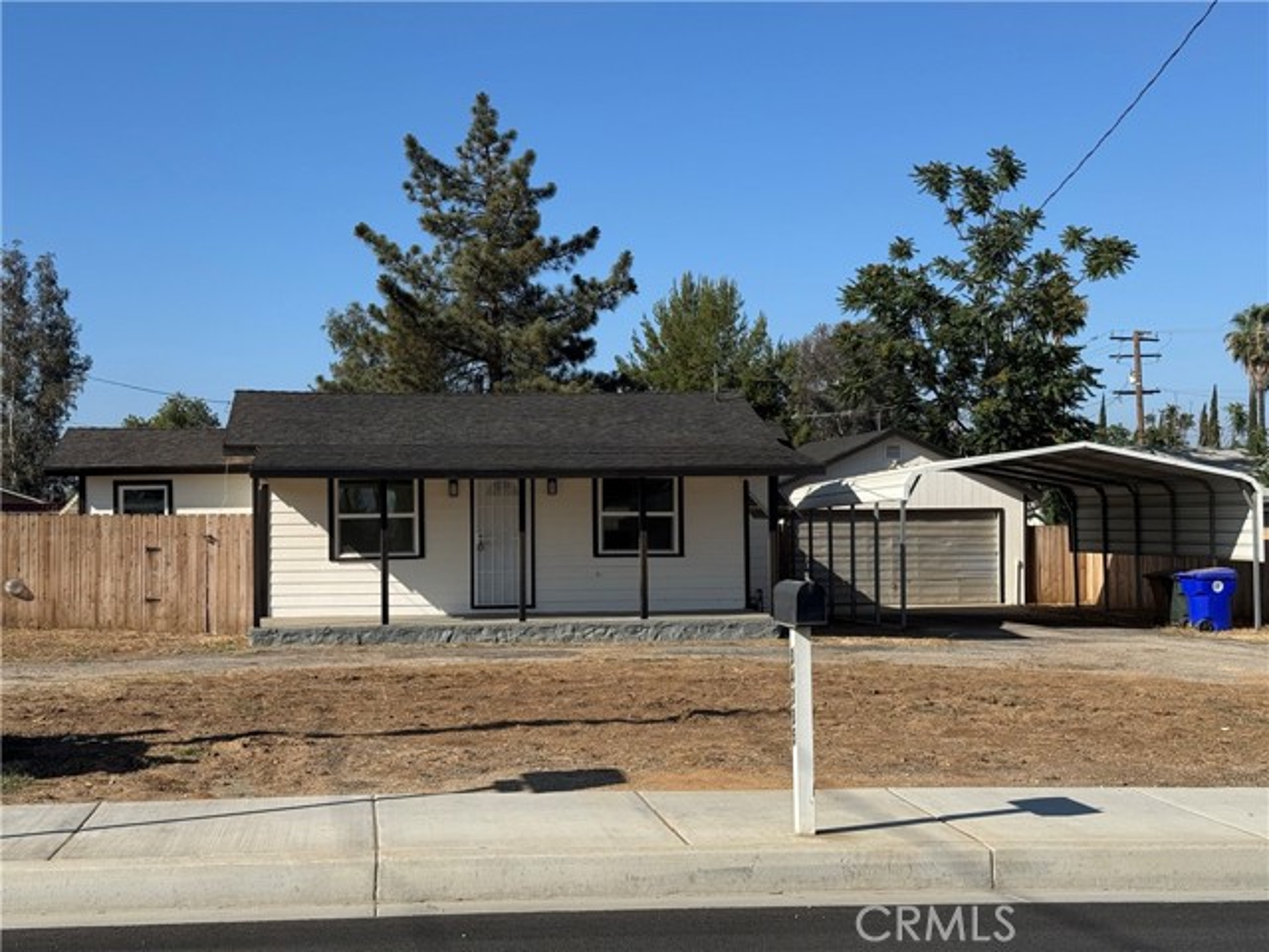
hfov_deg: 39.7
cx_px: 634
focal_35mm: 48
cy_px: 476
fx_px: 1760
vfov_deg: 30.3
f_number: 1.78
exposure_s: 1/5848
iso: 64
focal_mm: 6.76
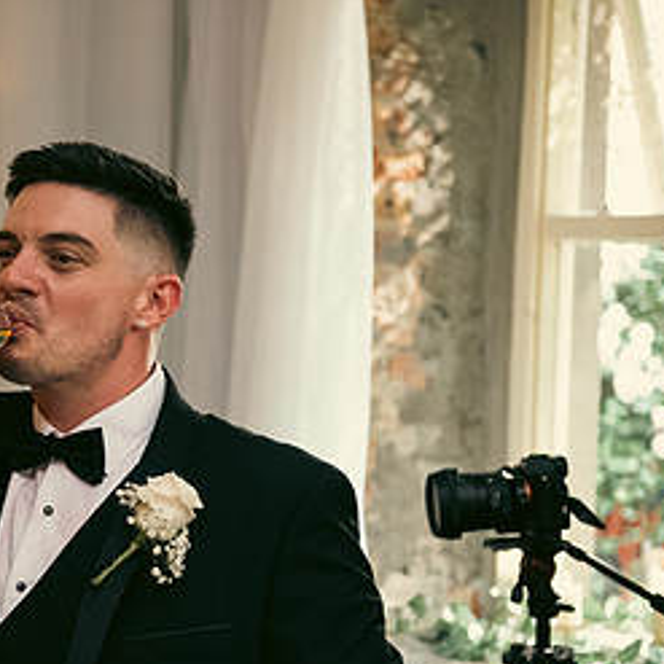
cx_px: 43
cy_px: 407
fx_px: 2387
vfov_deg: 15.8
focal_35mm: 110
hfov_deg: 15.6
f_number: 3.5
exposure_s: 1/160
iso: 1250
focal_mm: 55
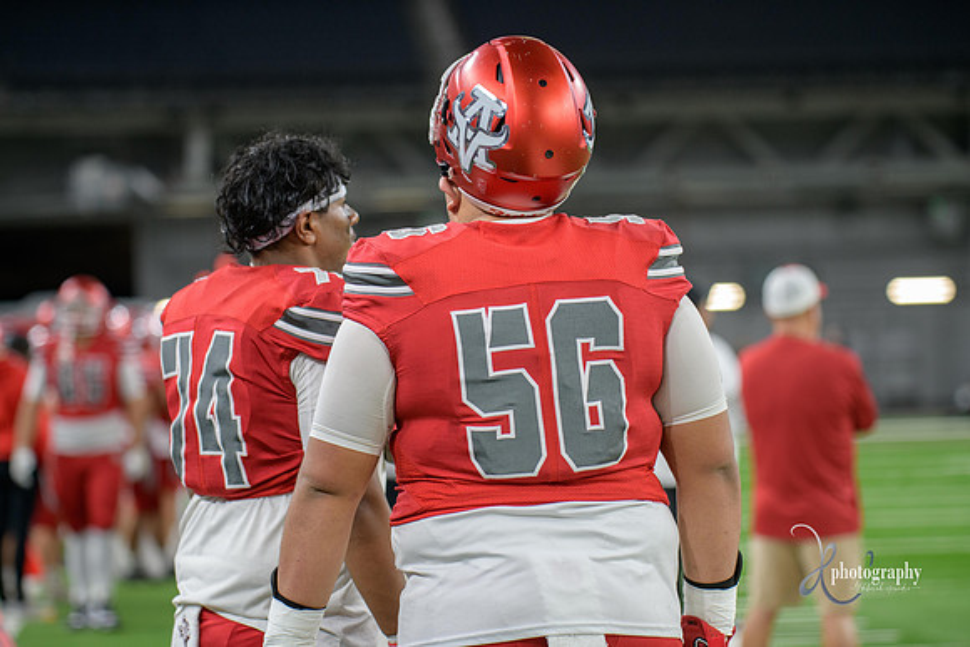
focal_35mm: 145
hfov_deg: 14.2
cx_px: 485
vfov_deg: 9.5
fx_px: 3908
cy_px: 324
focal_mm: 145
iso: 1000
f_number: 2.8
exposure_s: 1/400
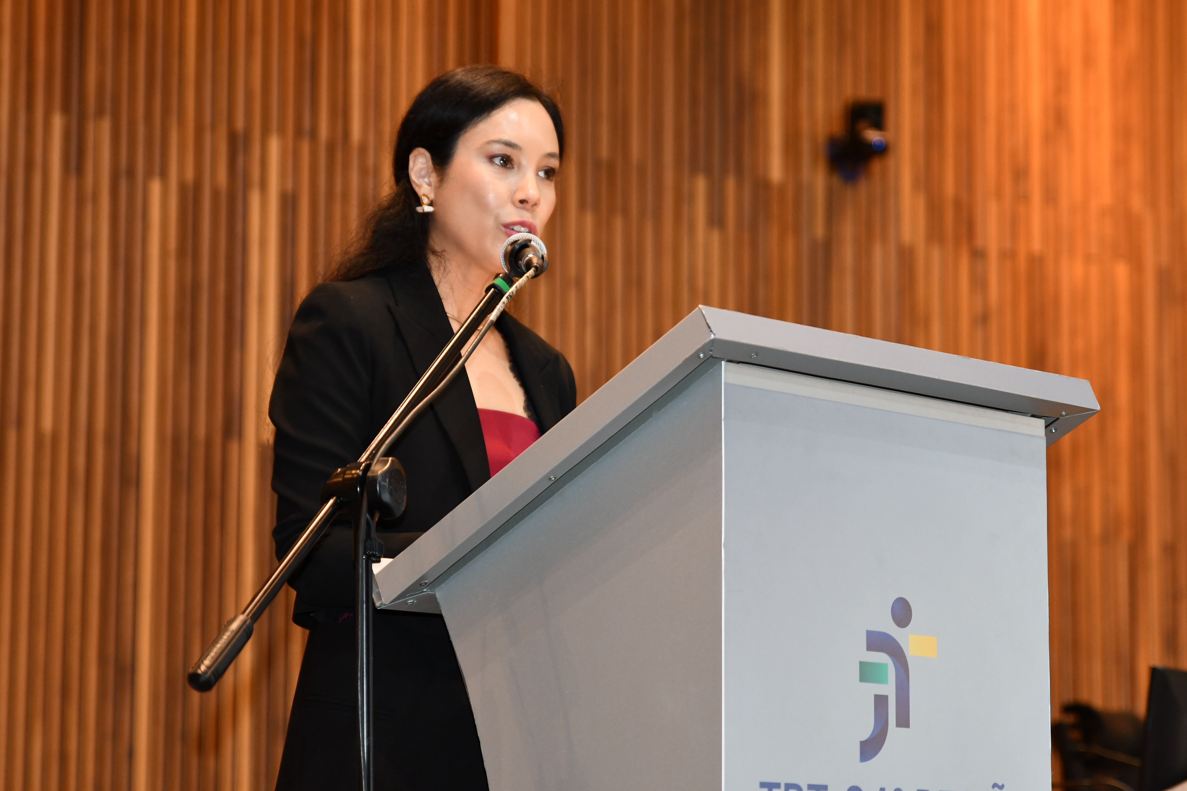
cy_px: 396
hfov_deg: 19.5
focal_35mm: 105
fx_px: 3462
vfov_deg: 13.0
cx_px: 594
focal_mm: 70
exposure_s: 1/60
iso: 1100
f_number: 2.8
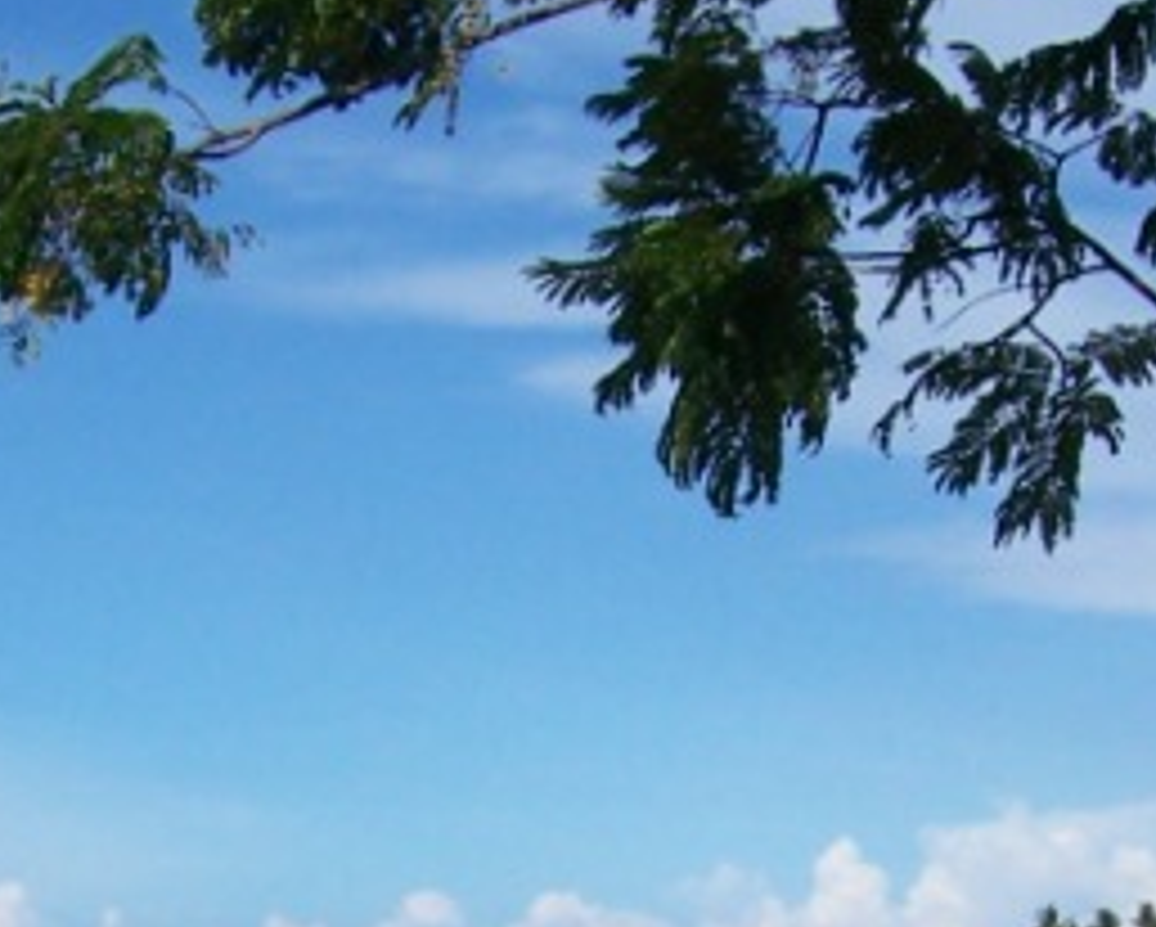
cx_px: 346
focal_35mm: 129
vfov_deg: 11.8
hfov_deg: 14.9
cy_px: 932
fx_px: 4417
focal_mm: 5.6
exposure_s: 1/800
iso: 80
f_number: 5.1
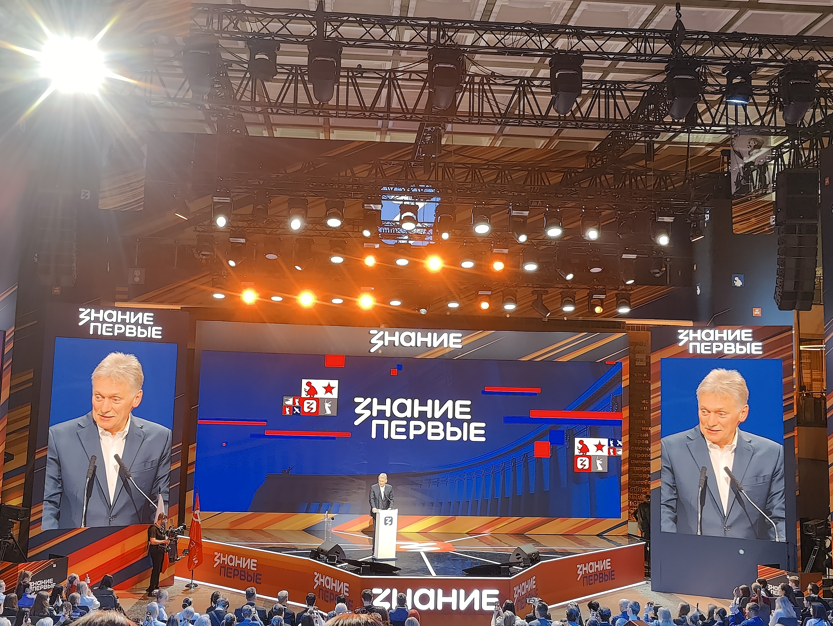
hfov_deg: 50.1
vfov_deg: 38.7
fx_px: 891
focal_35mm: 37
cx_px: 405
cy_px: 301
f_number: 1.8
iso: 100
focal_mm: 6.06
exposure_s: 1/60
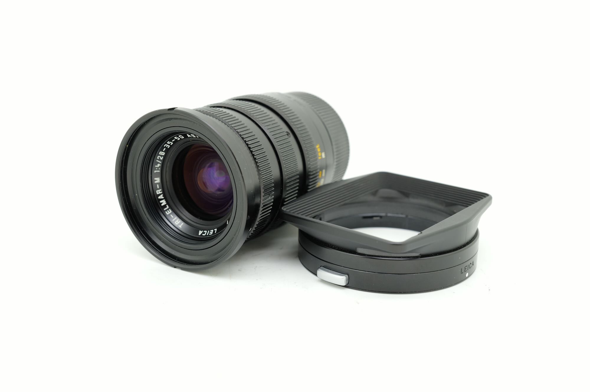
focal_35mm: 43
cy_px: 196
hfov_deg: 45.5
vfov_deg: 31.1
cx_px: 295
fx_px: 704
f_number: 8
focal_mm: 43
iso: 800
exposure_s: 1/60
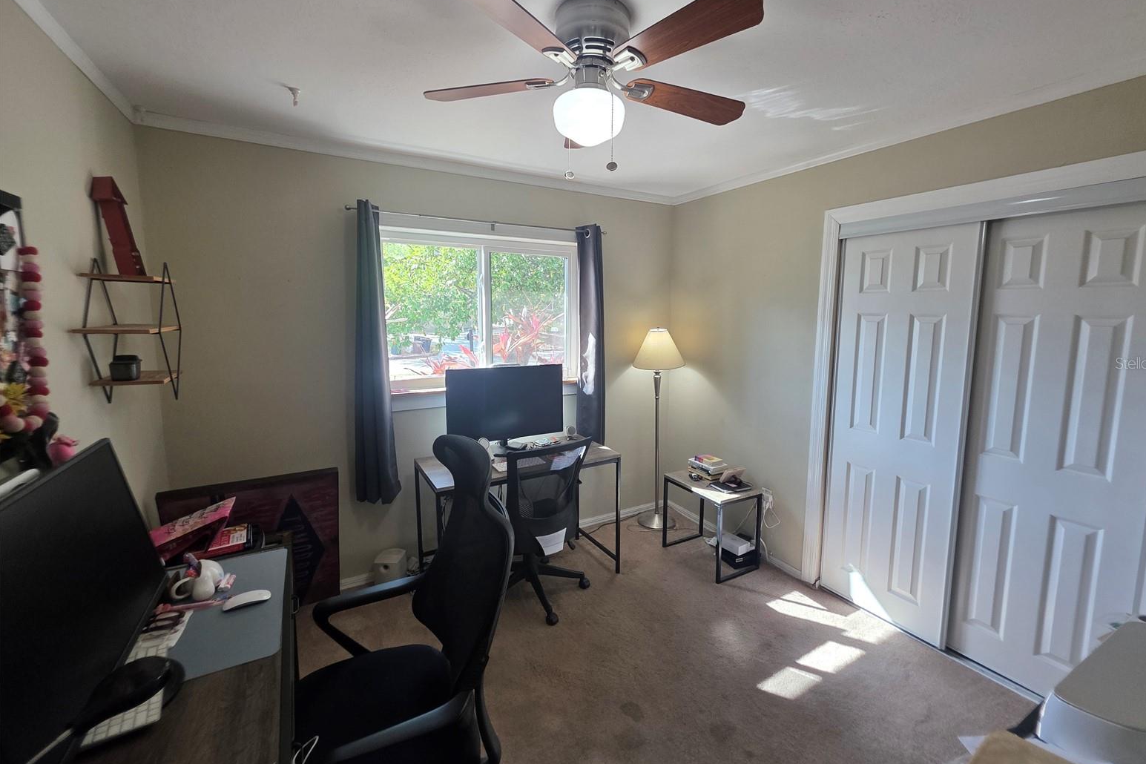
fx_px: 446
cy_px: 363
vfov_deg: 81.1
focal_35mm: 14
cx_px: 592
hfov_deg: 104.2
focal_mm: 2.2
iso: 100
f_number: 1.9
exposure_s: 1/120
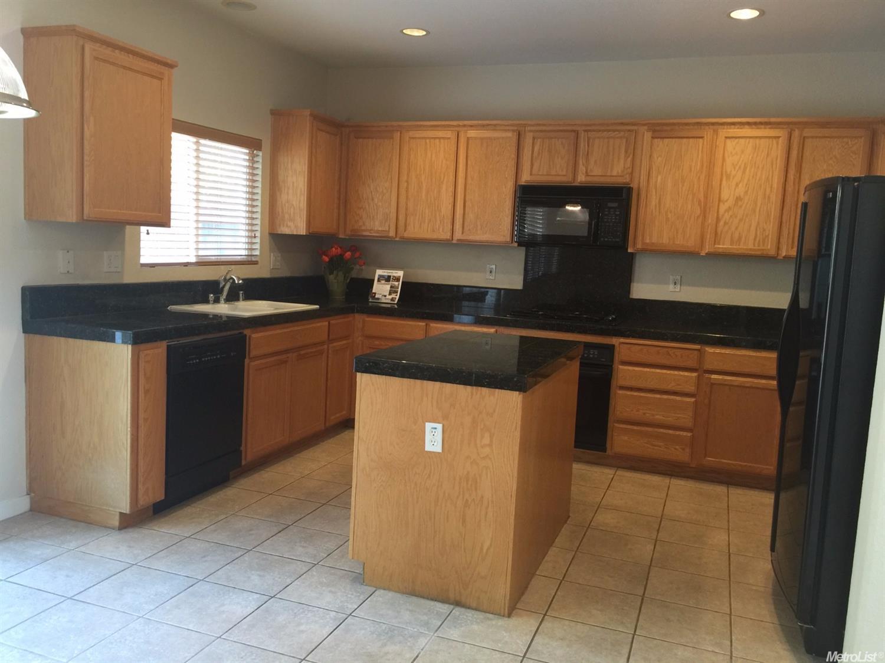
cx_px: 442
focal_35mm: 29
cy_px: 332
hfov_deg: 61.7
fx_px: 741
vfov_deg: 48.2
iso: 64
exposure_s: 1/15
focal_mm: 4.15
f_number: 2.2
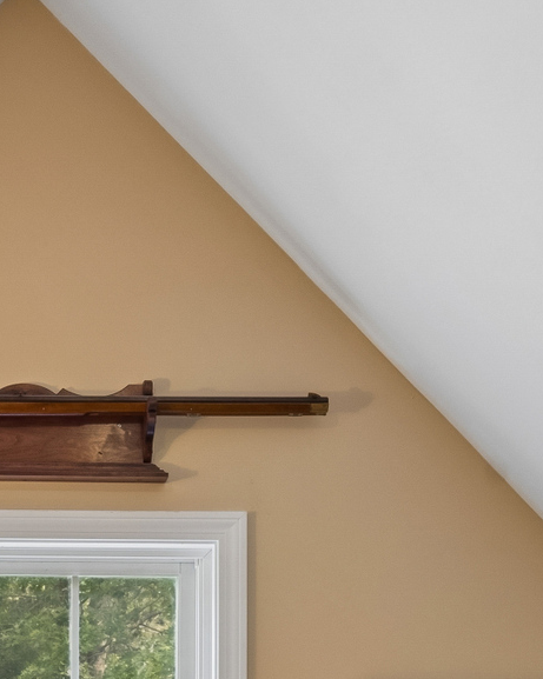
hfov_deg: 18.0
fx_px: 1679
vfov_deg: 20.6
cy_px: 916
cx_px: 13
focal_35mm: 84
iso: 400
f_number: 13
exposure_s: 1/3.33
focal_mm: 16.7
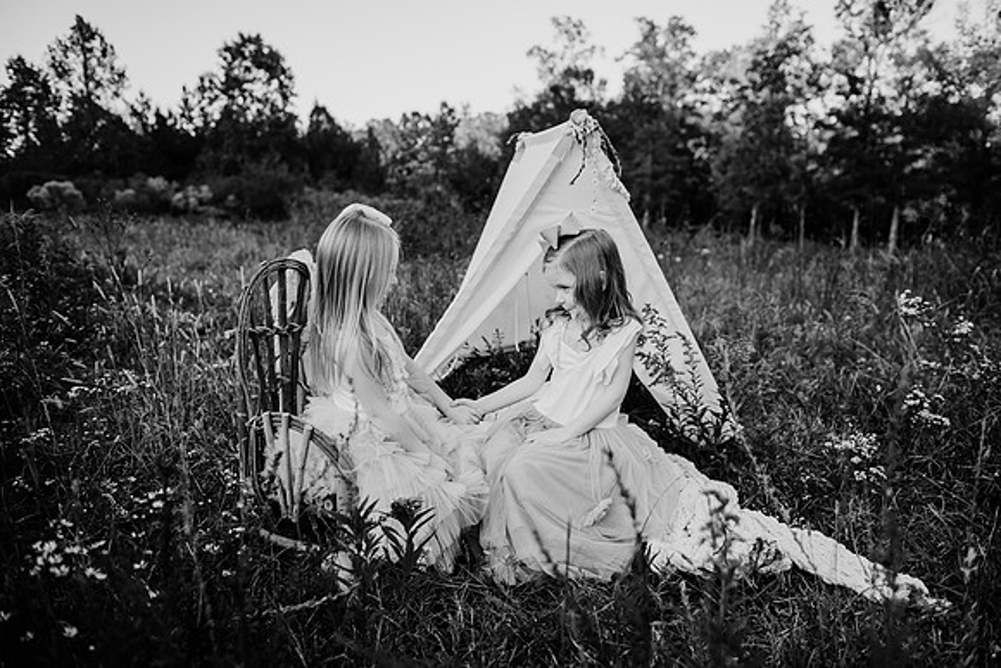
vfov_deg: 53.2
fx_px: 667
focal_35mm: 24
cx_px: 500
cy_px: 334
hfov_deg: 73.7
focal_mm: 24
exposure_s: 1/800
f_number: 2.5
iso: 250
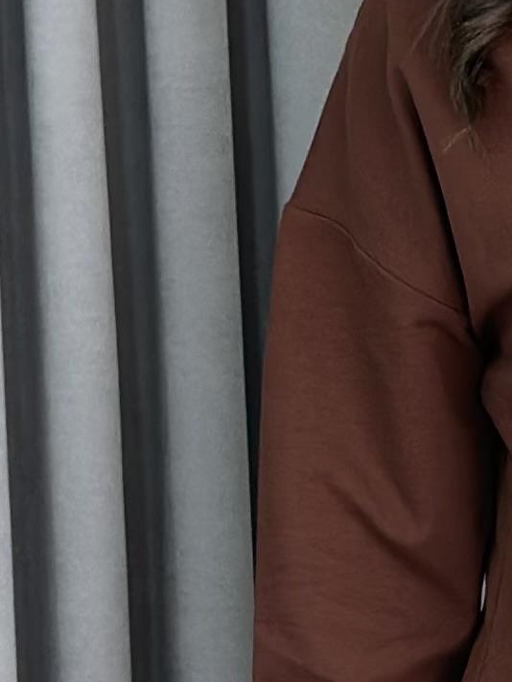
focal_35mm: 272
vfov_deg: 7.2
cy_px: 910
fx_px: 5364
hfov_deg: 5.4
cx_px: 813
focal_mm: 6.86
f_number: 1.78
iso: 64
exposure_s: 1/141
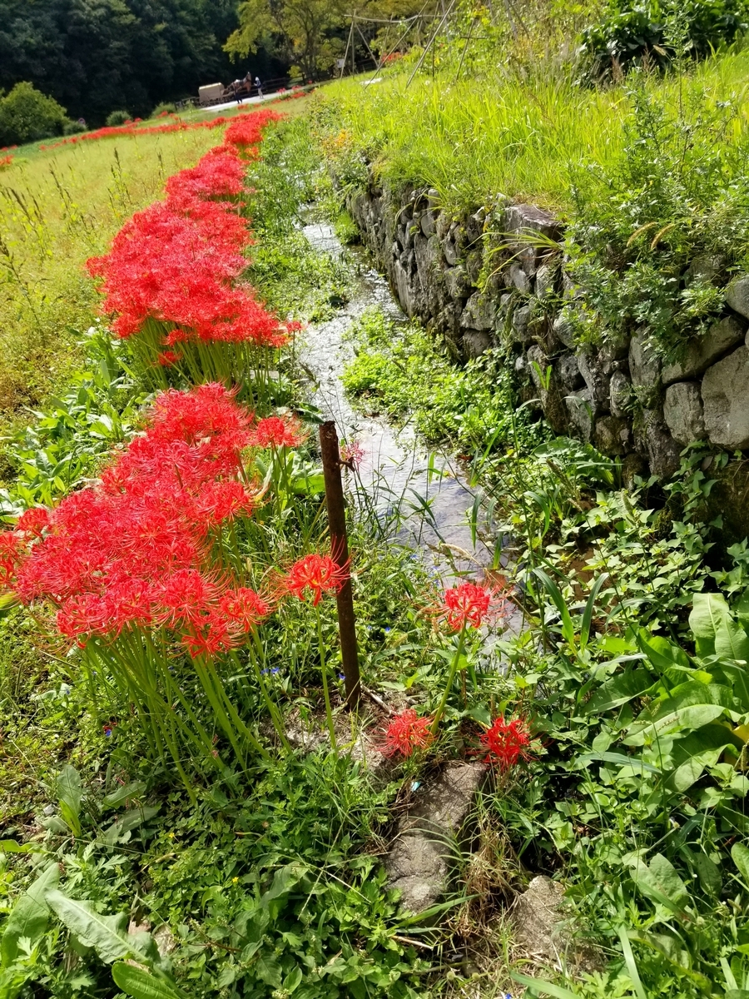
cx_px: 374
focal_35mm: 26
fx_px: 750
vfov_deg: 67.3
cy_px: 500
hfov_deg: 53.1
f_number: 1.7
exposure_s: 1/1504
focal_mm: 4.3
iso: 50
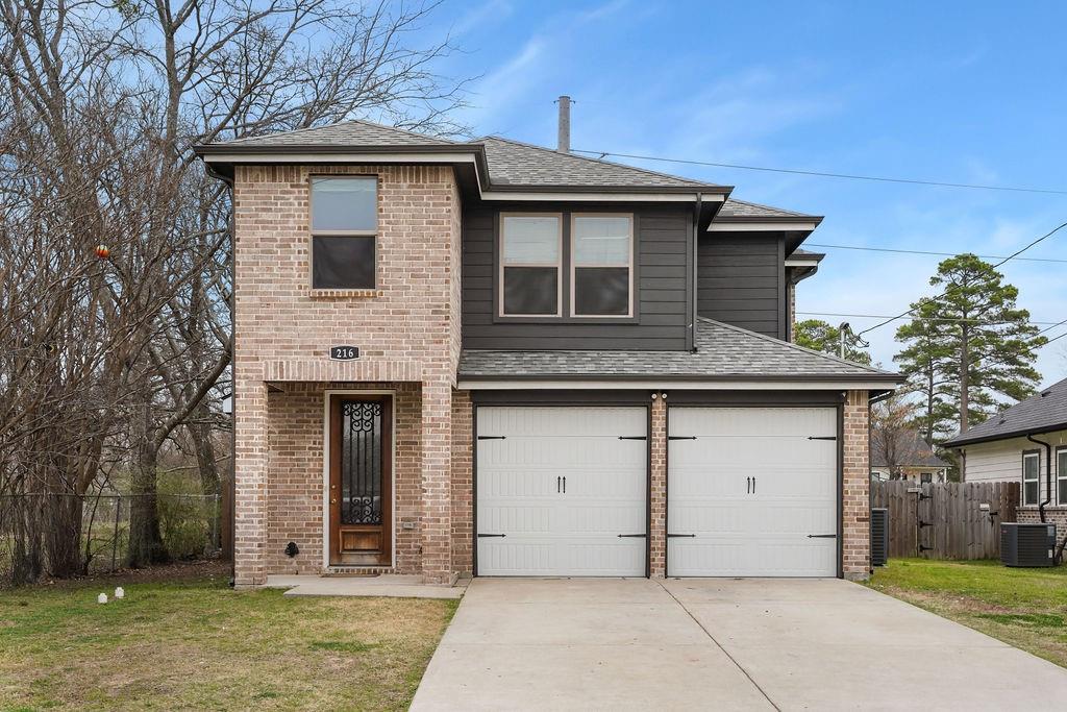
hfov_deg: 44.9
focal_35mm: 44
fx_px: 1292
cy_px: 356
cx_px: 534
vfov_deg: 30.8
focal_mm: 43.6
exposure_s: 1/250
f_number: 7.1
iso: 640
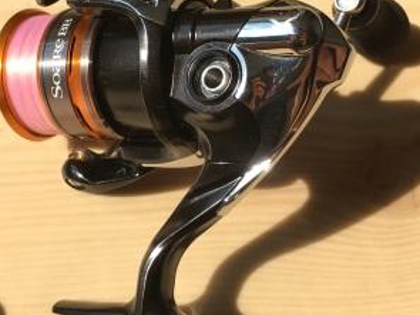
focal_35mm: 44
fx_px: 534
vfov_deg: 32.9
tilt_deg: -65.1
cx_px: 147
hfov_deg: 42.5
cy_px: 155
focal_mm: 4.15
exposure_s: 1/541
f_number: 2.2
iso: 25
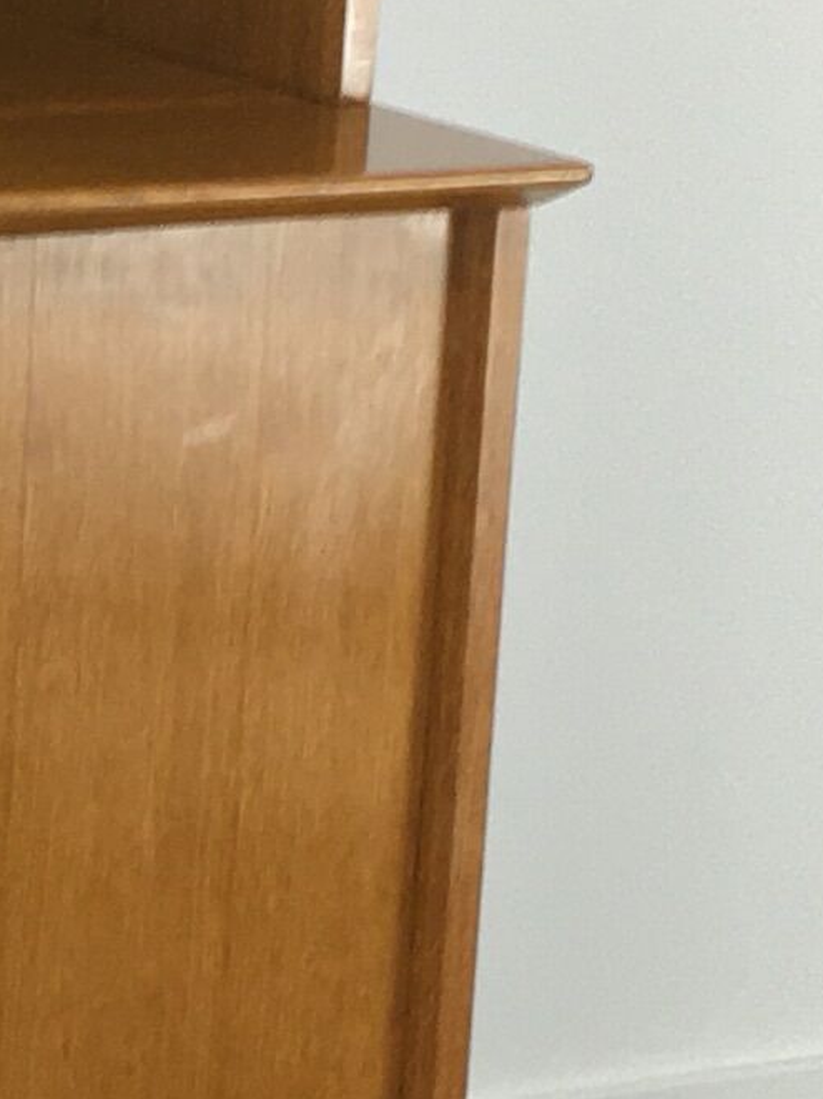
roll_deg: -1.4
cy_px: 331
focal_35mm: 177
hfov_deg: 8.0
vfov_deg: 11.2
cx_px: -761
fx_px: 5616
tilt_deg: -10.5
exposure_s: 1/30
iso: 50
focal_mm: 4.15
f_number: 2.2
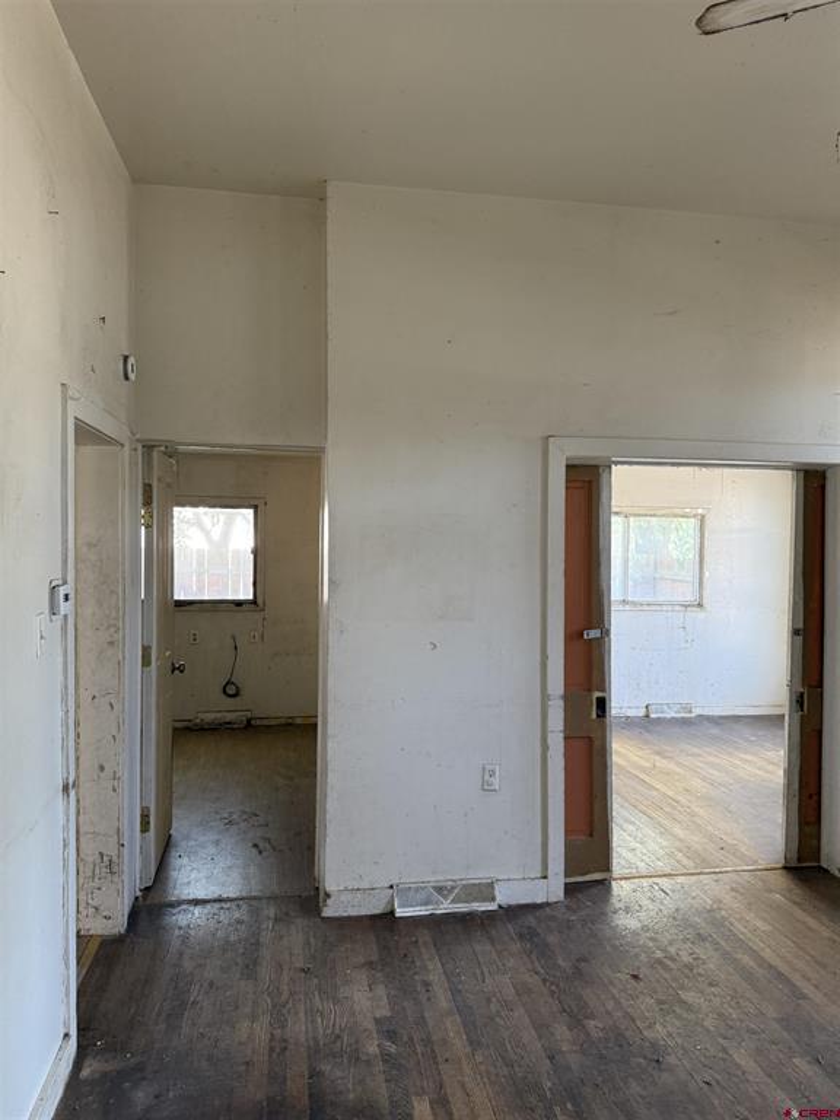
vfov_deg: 71.6
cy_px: 560
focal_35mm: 24
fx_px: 777
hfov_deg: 56.8
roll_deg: -0.7
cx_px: 420
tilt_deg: +0.0
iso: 200
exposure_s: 1/82
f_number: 1.78
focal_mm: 6.76
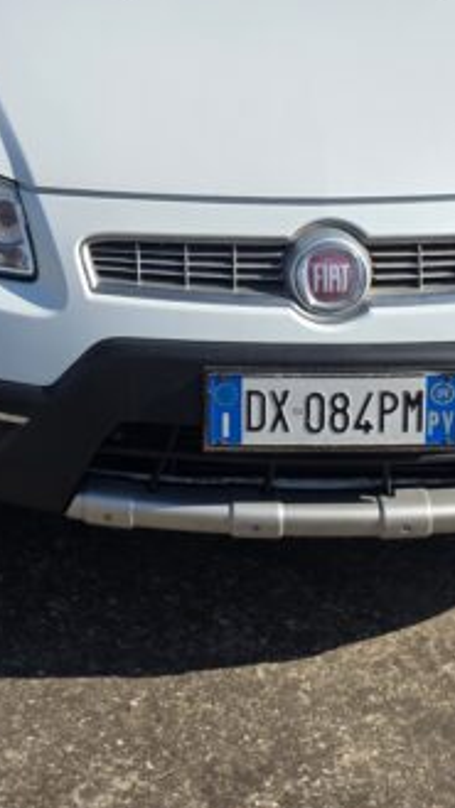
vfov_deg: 33.7
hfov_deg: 19.7
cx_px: 180
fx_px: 1309
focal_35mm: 61
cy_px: 206
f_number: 1.7
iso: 80
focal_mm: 6.25
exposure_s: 1/5958
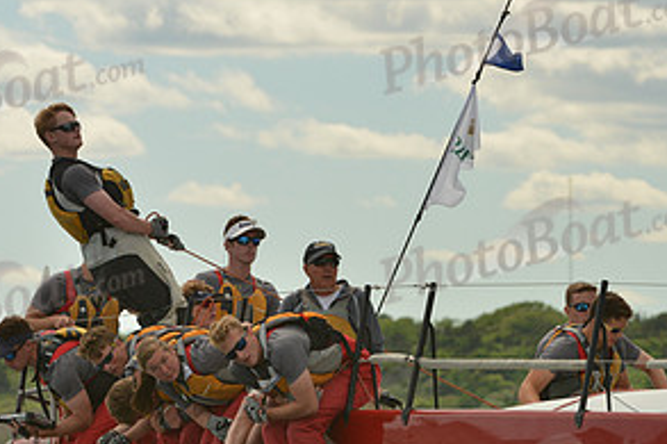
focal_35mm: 495
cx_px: 264
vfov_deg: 2.8
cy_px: 395
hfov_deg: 4.2
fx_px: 9166
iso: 400
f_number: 8
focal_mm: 250
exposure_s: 1/800
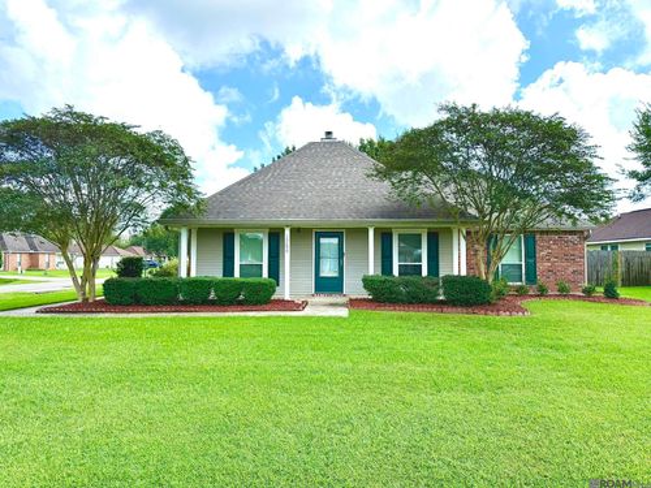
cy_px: 244
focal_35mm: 24
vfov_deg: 56.8
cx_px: 326
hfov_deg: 71.6
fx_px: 451
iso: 100
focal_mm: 6.76
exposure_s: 1/5319
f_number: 1.78
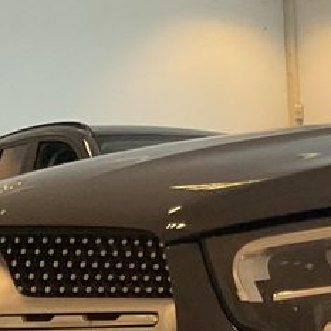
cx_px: 692
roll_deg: +0.7
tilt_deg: -10.6
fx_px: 1428
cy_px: 516
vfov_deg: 12.5
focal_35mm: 132
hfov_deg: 11.7
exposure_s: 1/60
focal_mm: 3
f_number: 1.8
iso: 125
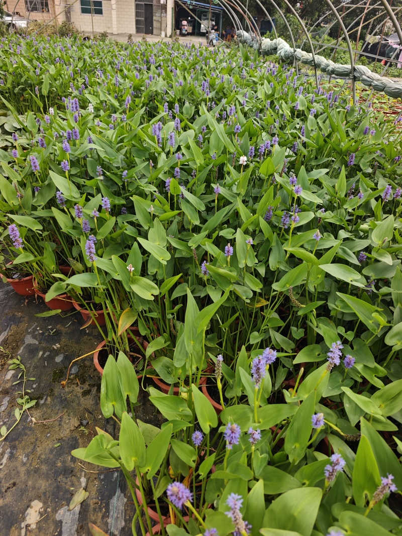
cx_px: 201
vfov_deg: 73.9
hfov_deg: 58.9
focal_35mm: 23
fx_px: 356
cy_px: 268
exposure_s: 1/899
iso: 50
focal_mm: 6.55
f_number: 1.6
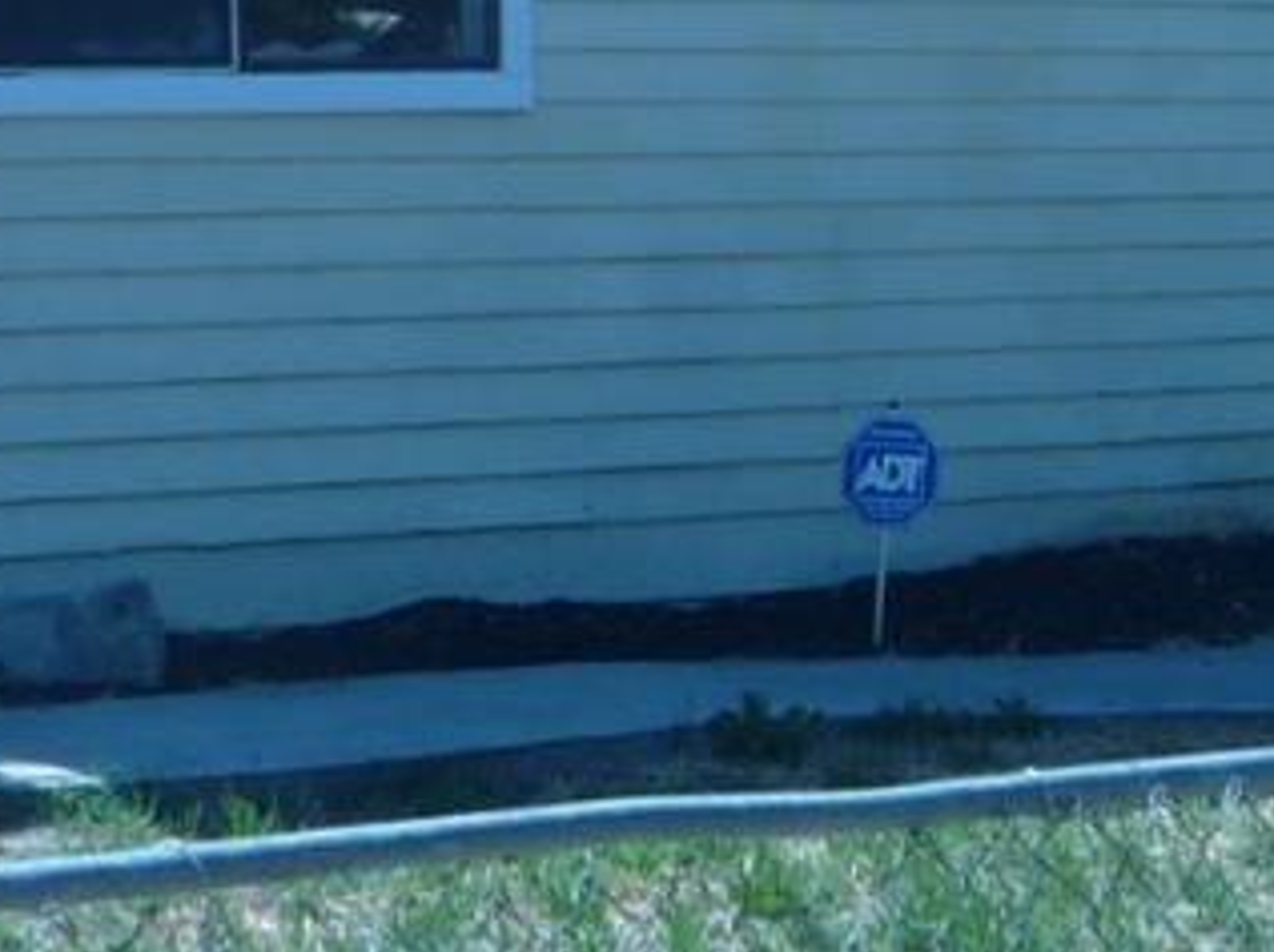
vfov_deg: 10.4
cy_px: 161
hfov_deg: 13.9
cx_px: 639
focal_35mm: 142
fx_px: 5220
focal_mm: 5.2
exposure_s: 1/400
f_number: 4.5
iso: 100
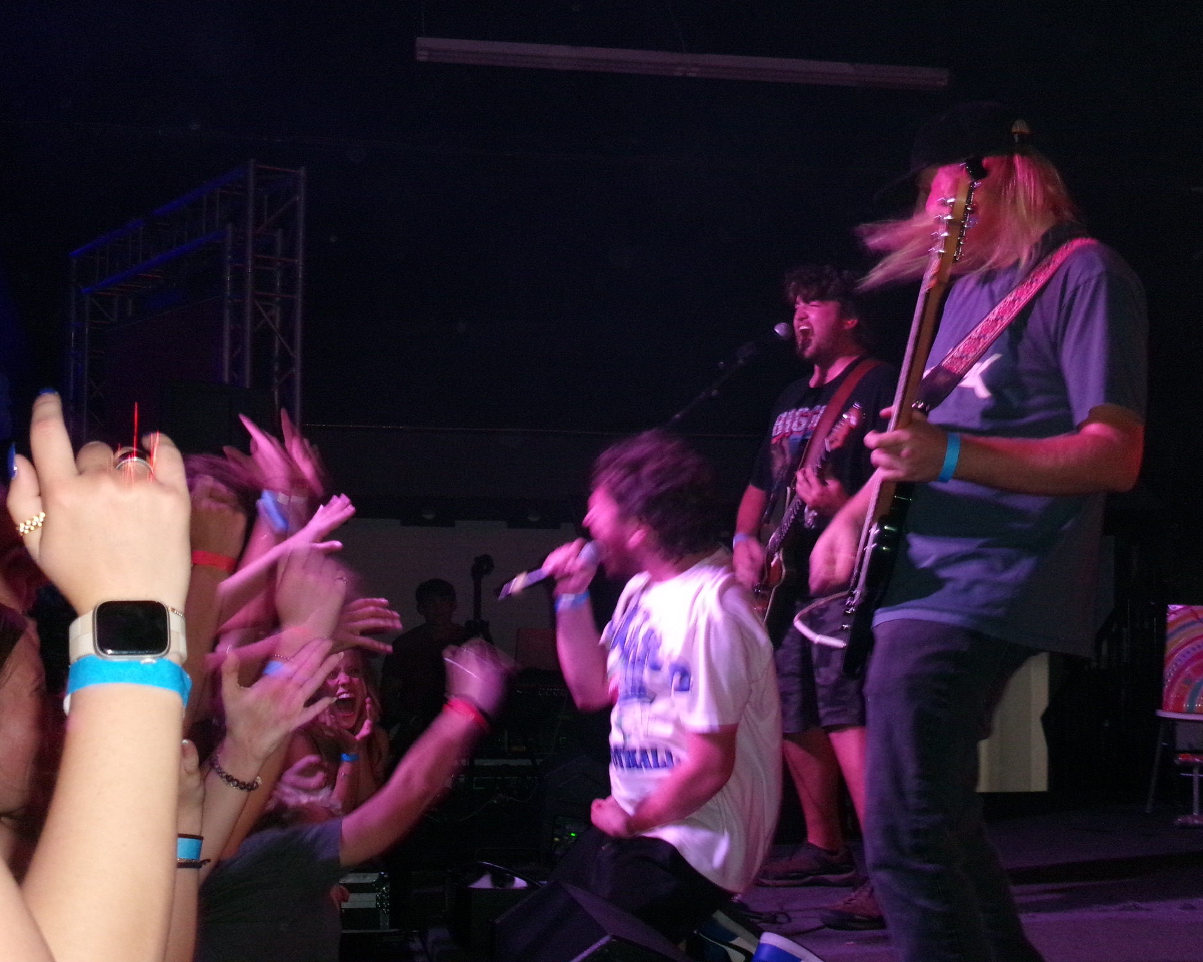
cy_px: 478
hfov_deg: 33.6
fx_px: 1994
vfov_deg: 27.1
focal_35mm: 56
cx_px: 582
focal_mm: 9.5
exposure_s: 1/50
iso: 640
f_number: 4.9
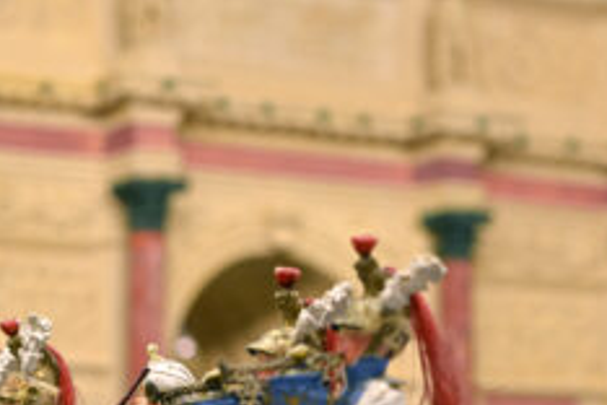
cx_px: -70
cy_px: 328
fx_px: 2900
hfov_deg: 11.8
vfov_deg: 8.0
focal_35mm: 172
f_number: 13
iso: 100
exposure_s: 1/2.5
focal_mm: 60
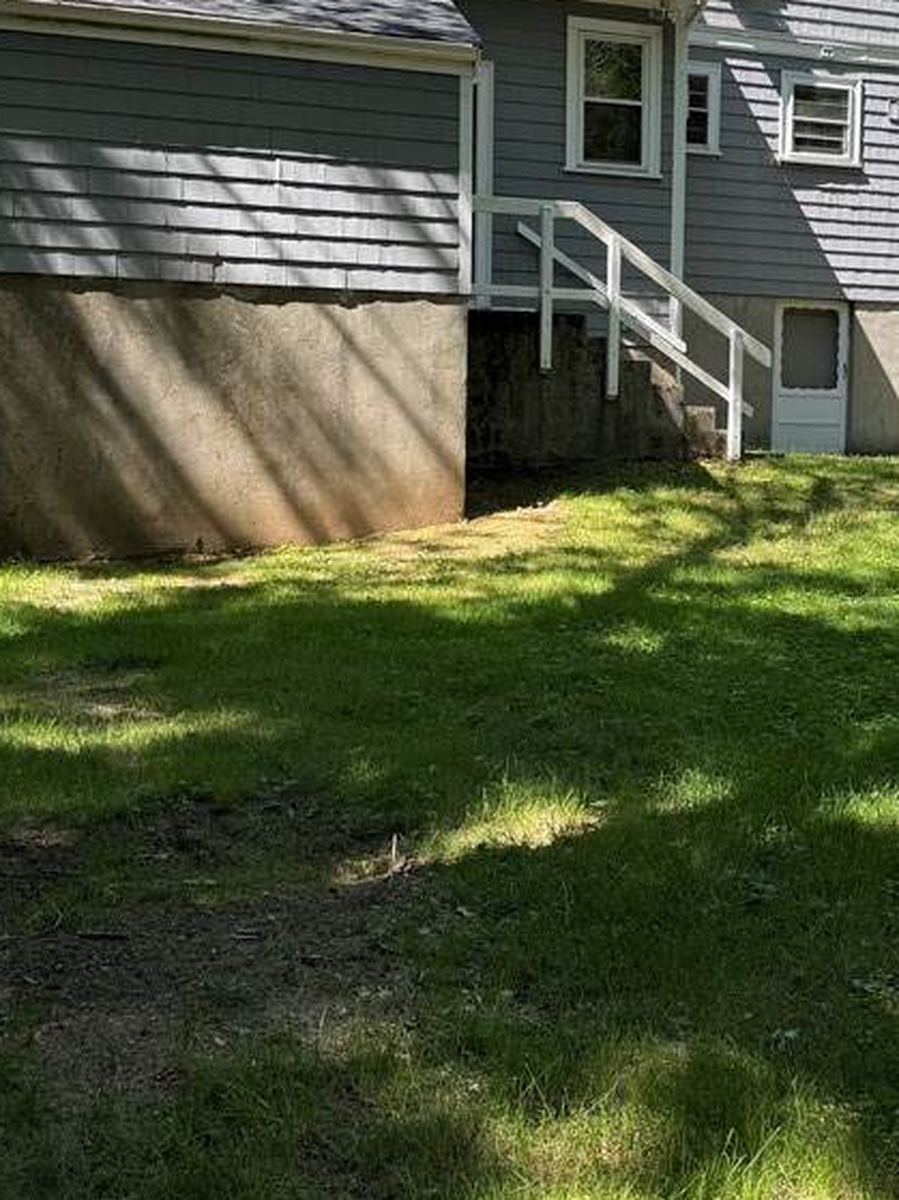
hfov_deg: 32.2
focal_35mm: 44
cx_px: 676
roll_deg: -1.0
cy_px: 419
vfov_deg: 42.5
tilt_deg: -0.4
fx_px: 1524
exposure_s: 1/992
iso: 80
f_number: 1.78
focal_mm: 6.76
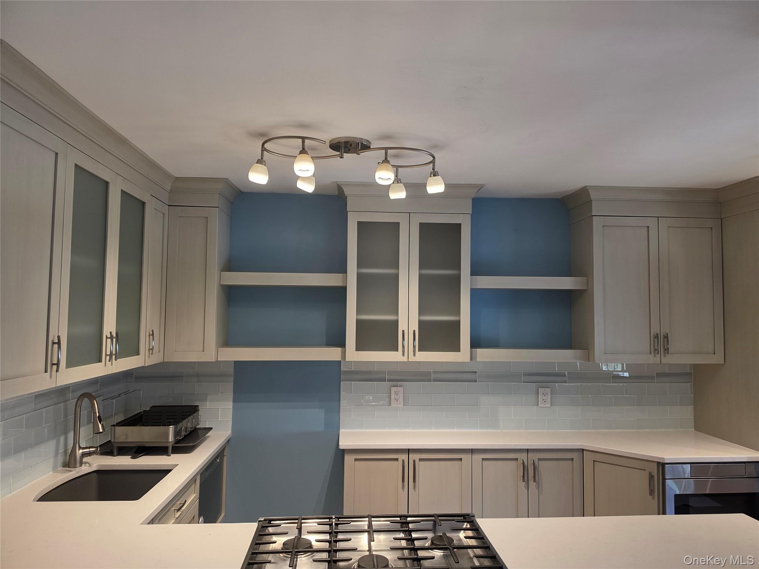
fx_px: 504
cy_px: 284
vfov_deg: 58.9
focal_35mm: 23
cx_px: 380
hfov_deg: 73.9
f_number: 1.4
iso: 125
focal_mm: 6.5
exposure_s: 1/120
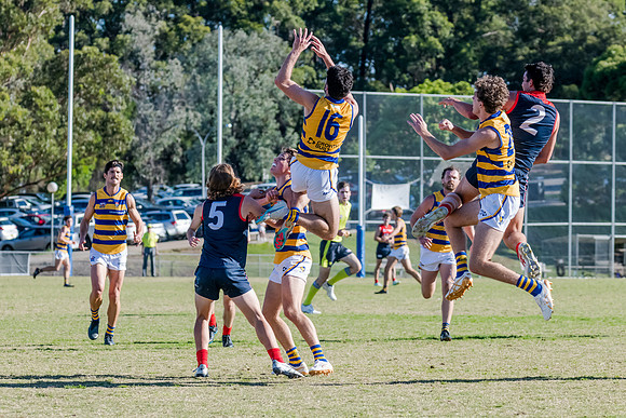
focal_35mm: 206
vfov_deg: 6.7
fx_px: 3585
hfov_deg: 10.0
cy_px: 183
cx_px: 315
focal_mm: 170
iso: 1000
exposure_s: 1/2000
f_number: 7.1
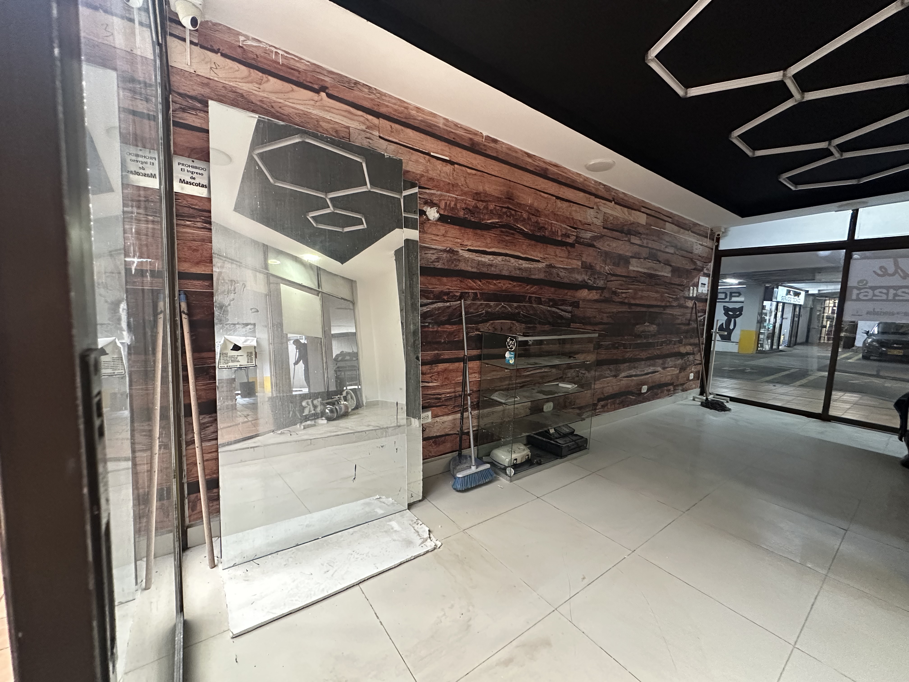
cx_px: 454
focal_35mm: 14
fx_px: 368
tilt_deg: -5.4
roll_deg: -2.6
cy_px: 341
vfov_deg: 85.7
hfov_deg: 102.1
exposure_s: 1/60
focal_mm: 2.22
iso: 800
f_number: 2.2
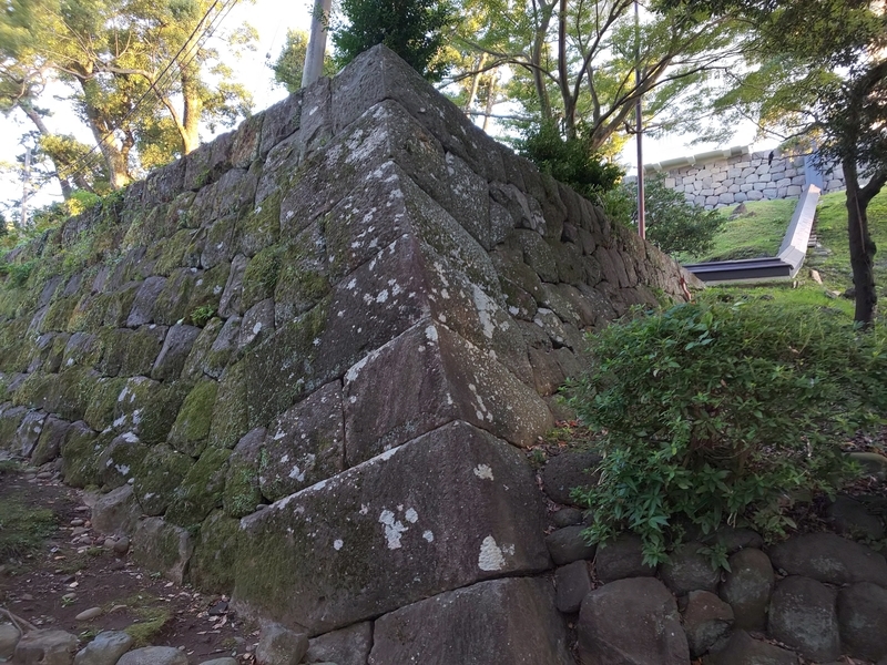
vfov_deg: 66.0
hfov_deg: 81.7
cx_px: 444
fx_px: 512
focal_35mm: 20
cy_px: 332
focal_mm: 3.45
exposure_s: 1/33
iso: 57
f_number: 1.94
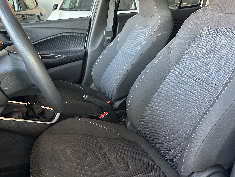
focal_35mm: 33
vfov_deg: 42.8
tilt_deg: -15.1
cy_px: 74
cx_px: 92
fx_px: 224
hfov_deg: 54.9
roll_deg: +1.0
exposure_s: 1/60
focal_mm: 6.86
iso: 500
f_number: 1.78
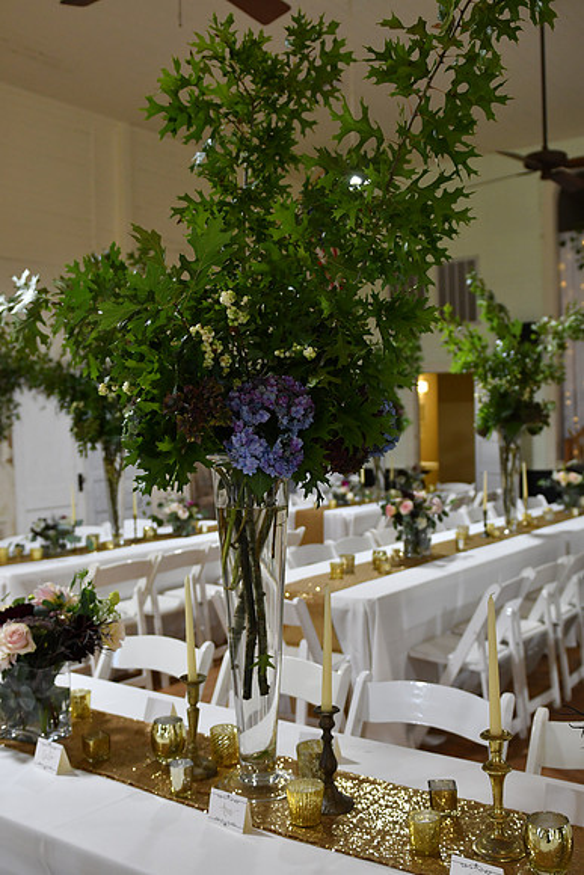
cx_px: 292
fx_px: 875
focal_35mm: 36
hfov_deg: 36.9
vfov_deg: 53.1
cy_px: 438
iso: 1000
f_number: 2.8
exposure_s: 1/400
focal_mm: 24
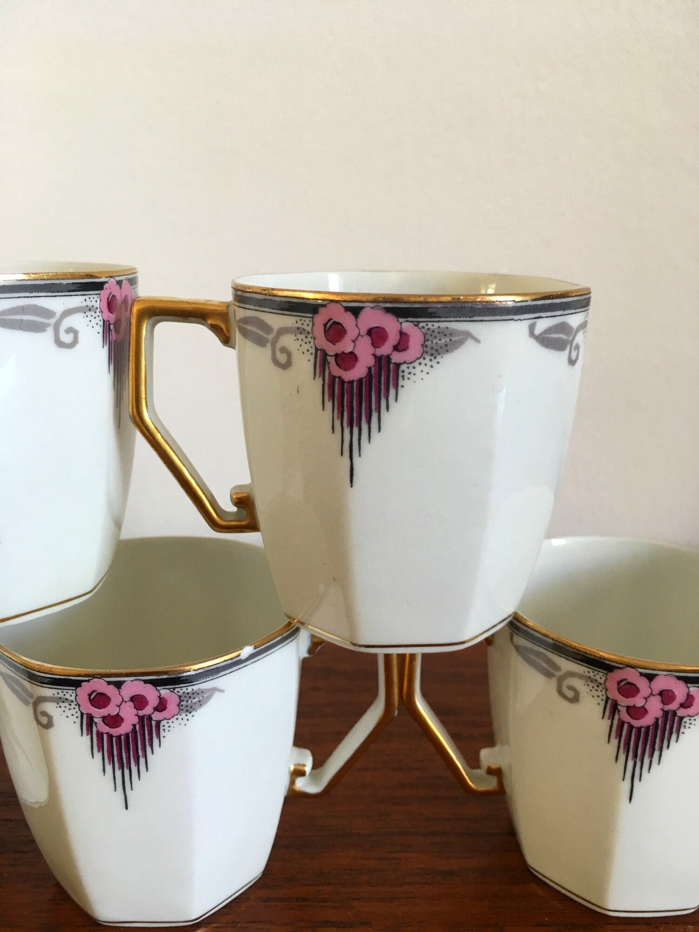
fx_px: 781
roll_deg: -1.0
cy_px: 466
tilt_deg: -16.9
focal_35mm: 29
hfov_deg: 48.2
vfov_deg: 61.7
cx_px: 350
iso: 50
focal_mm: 4.15
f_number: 2.2
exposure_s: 1/33
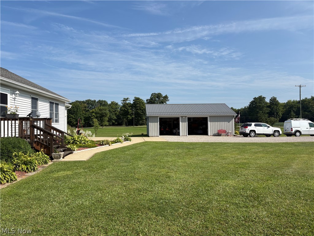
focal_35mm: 26
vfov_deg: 53.1
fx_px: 236
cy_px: 118
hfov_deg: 67.3
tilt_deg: +1.4
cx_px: 157
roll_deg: +1.2
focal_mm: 5.96
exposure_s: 1/3831
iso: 50
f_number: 1.6
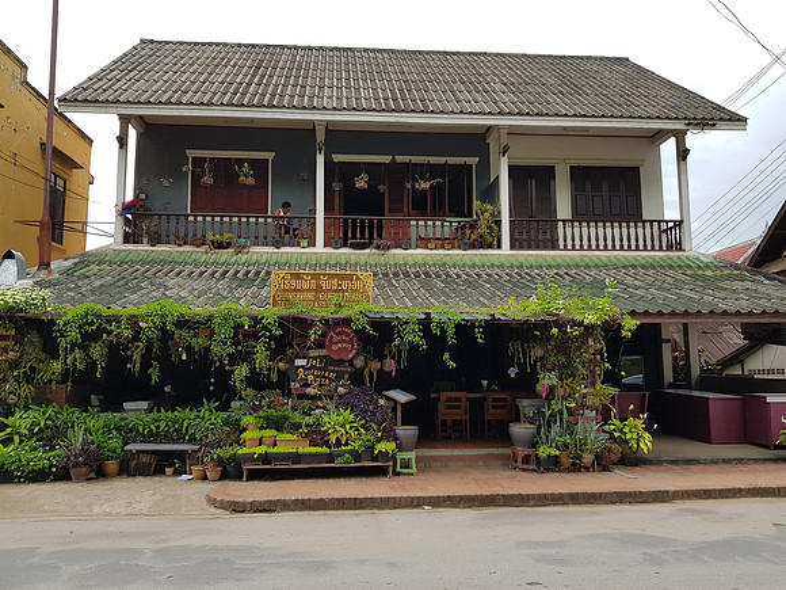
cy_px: 295
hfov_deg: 67.3
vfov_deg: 53.1
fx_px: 590
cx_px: 393
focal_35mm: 26
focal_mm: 4.2
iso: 40
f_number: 1.7
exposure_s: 1/186
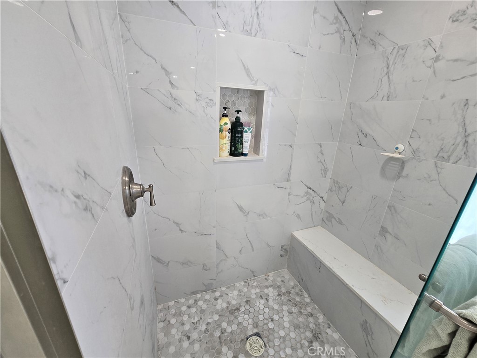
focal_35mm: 13
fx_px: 179
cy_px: 179
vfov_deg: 89.9
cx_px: 238
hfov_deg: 106.2
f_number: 2.2
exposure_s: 1/60
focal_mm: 2.2
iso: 80
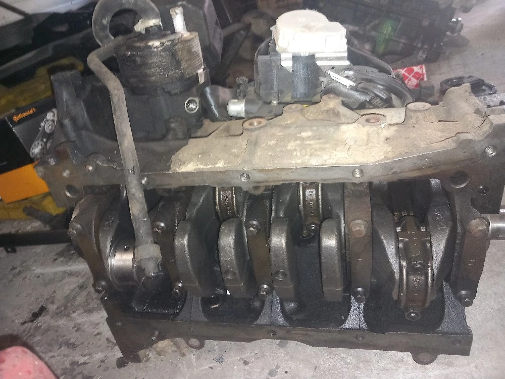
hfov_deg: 65.3
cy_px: 190
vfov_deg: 51.4
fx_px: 394
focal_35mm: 27
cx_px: 252
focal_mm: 4
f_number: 1.8
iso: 250
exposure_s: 1/25.1
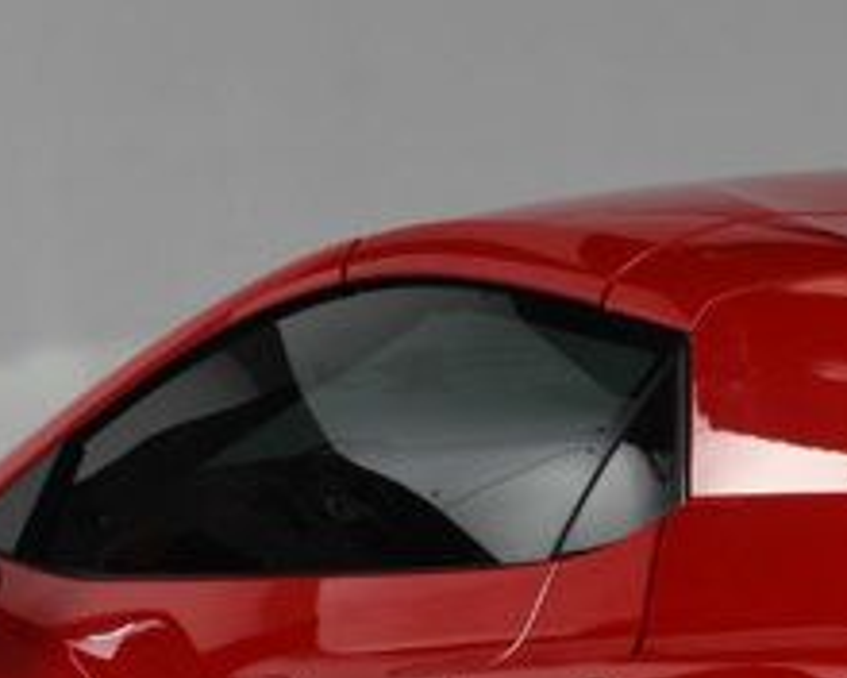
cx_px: 1428
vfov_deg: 9.5
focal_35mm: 157
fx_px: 3936
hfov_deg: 11.5
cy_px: 1090
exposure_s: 1/160
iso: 100
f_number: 13
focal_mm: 24
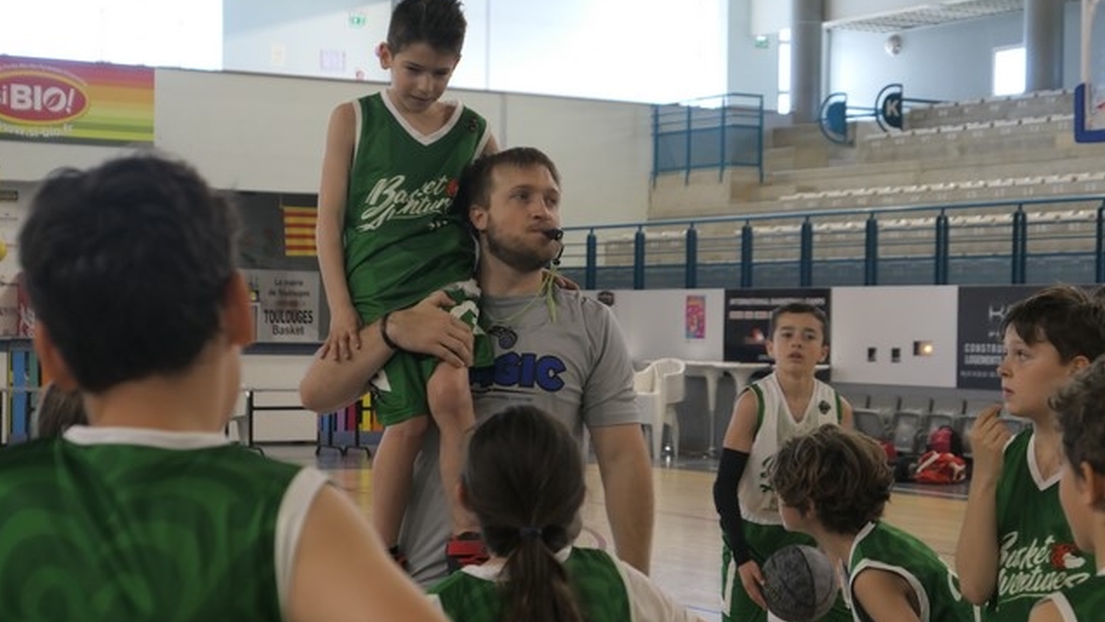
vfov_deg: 15.1
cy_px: 339
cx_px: 551
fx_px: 2344
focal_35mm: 80
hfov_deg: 26.5
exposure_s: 1/125
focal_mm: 24.5
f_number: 2.8
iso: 400
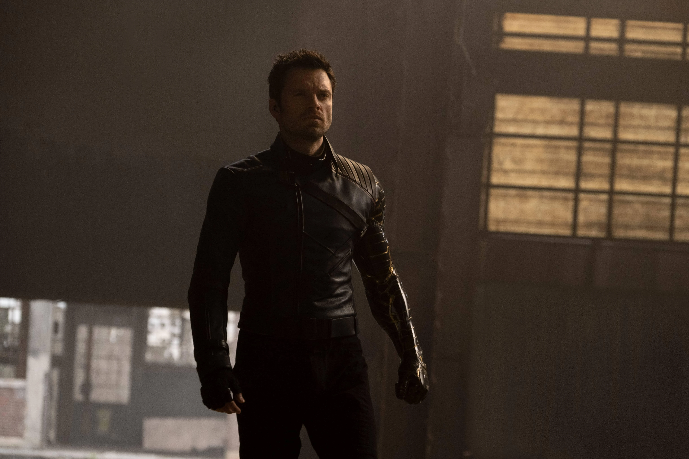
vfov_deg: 9.7
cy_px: 230
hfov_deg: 14.4
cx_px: 344
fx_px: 2718
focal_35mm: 142
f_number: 4.5
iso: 800
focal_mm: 94.5
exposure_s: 1/400
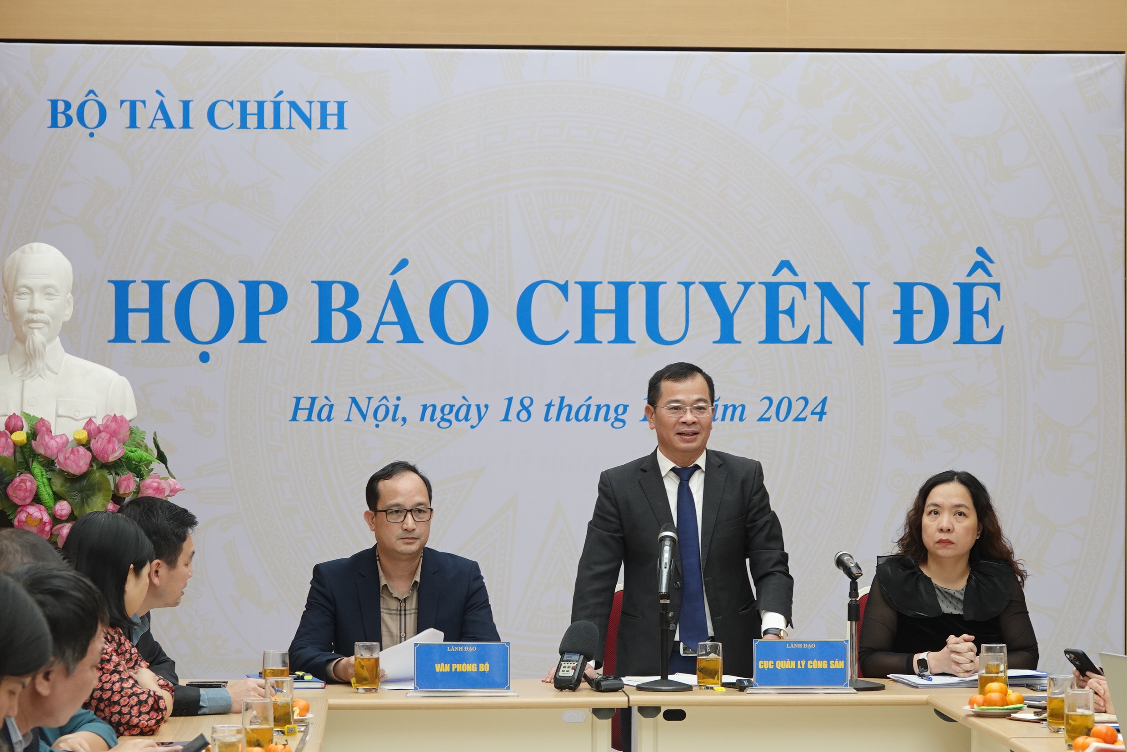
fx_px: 3350
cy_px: 376
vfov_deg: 12.8
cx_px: 564
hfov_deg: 19.1
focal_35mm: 107
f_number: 4
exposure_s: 1/80
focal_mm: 39.42
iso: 320
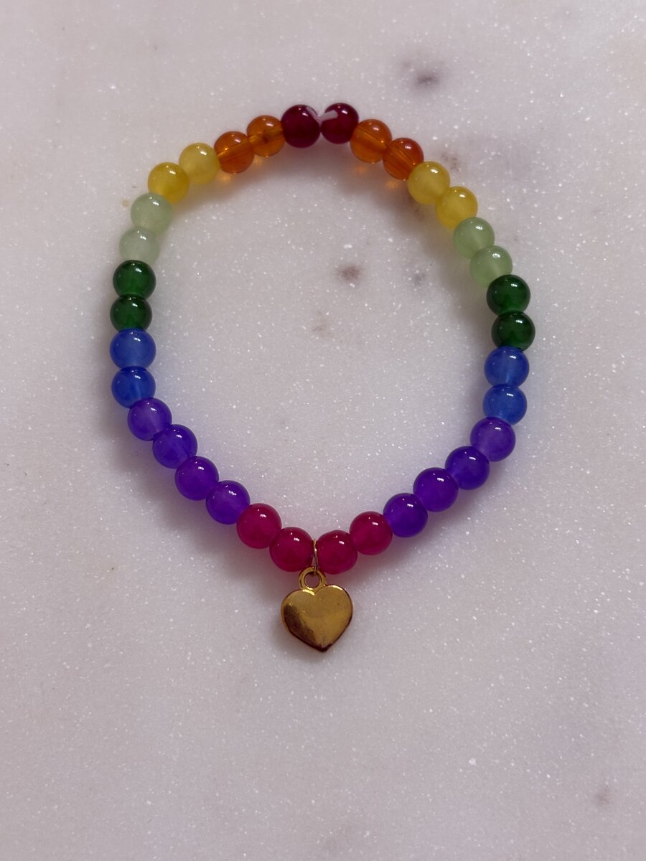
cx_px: 323
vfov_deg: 36.8
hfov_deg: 28.0
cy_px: 430
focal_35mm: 52
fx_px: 1294
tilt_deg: -72.8
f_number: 1.6
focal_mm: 5.96
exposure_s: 1/60
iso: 40
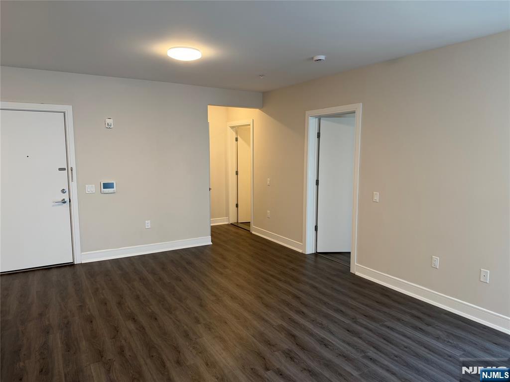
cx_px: 255
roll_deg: +0.4
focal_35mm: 24
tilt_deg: -6.2
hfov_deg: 71.6
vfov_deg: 56.8
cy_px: 191
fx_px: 354
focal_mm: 6.76
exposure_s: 1/60
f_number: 1.78
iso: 100
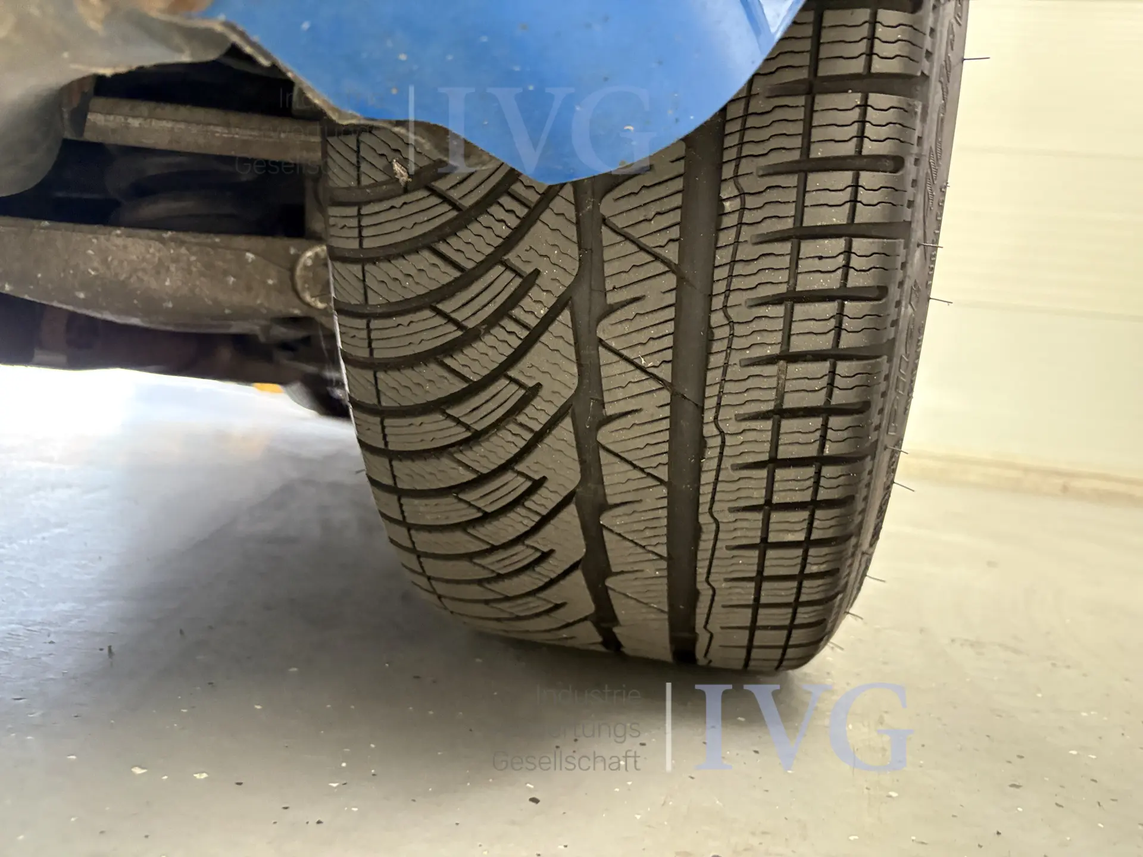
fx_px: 859
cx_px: 572
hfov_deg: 67.3
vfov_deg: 53.1
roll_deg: -7.7
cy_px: 428
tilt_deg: -1.4
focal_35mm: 26
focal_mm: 5.96
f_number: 1.6
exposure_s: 1/38
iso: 640
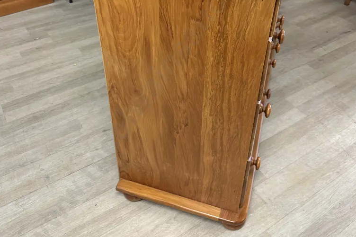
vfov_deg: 37.7
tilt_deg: -34.6
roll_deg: -0.2
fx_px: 336
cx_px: 178
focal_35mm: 34
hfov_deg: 55.8
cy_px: 55
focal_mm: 6.86
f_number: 1.78
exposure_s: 1/50
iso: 200
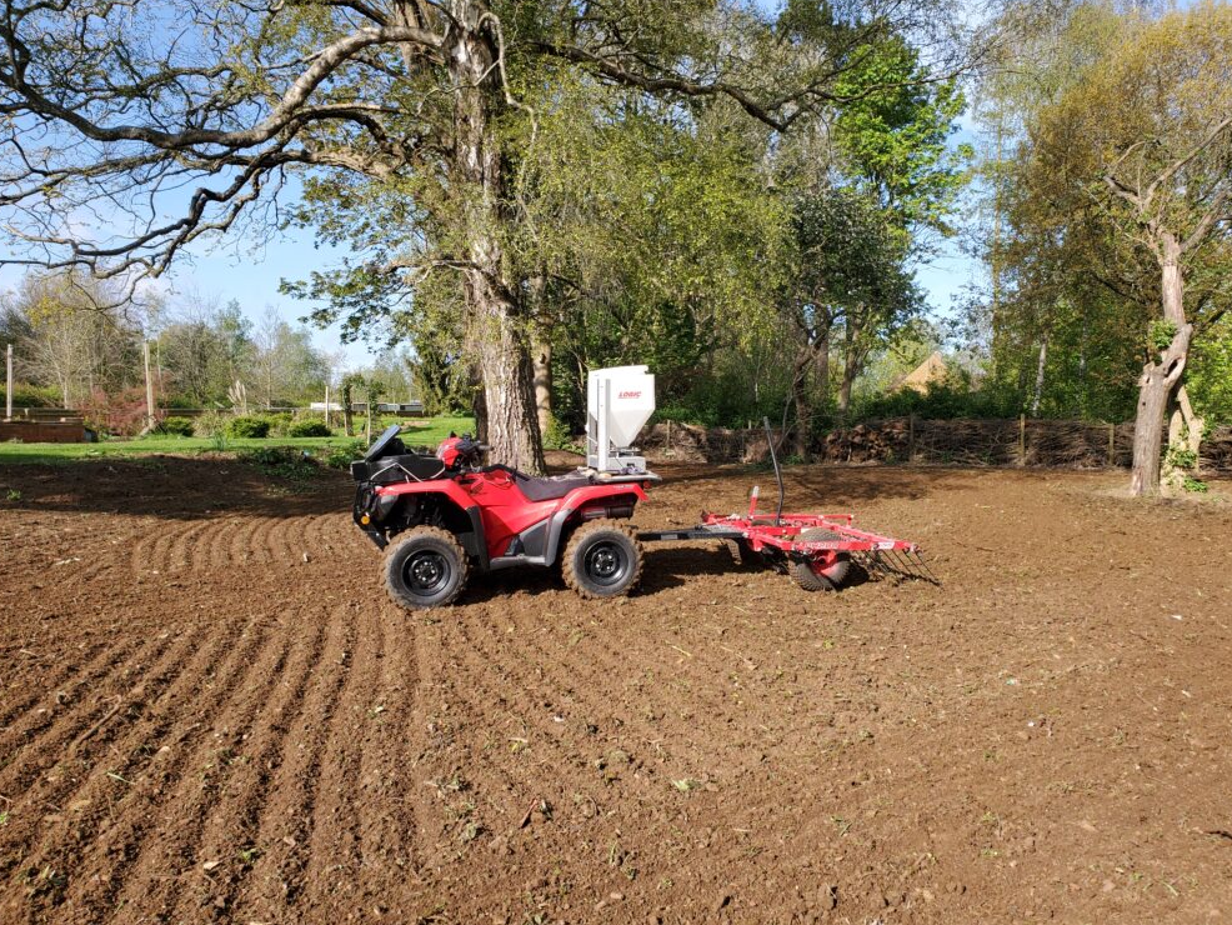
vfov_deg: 51.4
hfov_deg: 65.3
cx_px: 623
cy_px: 465
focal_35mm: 27
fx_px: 961
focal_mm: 4.3
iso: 50
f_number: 2.4
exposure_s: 1/764
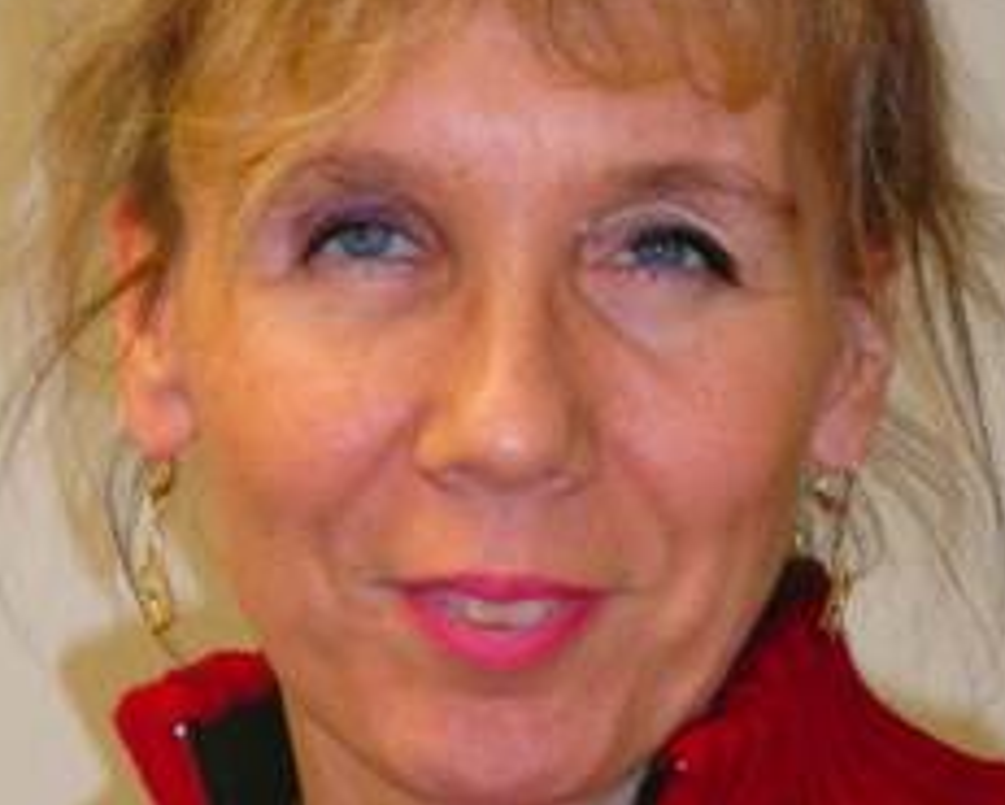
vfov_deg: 7.4
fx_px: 6249
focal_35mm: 210
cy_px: 470
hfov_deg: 9.2
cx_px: 524
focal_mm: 19
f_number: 3.9
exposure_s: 1/30
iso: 400
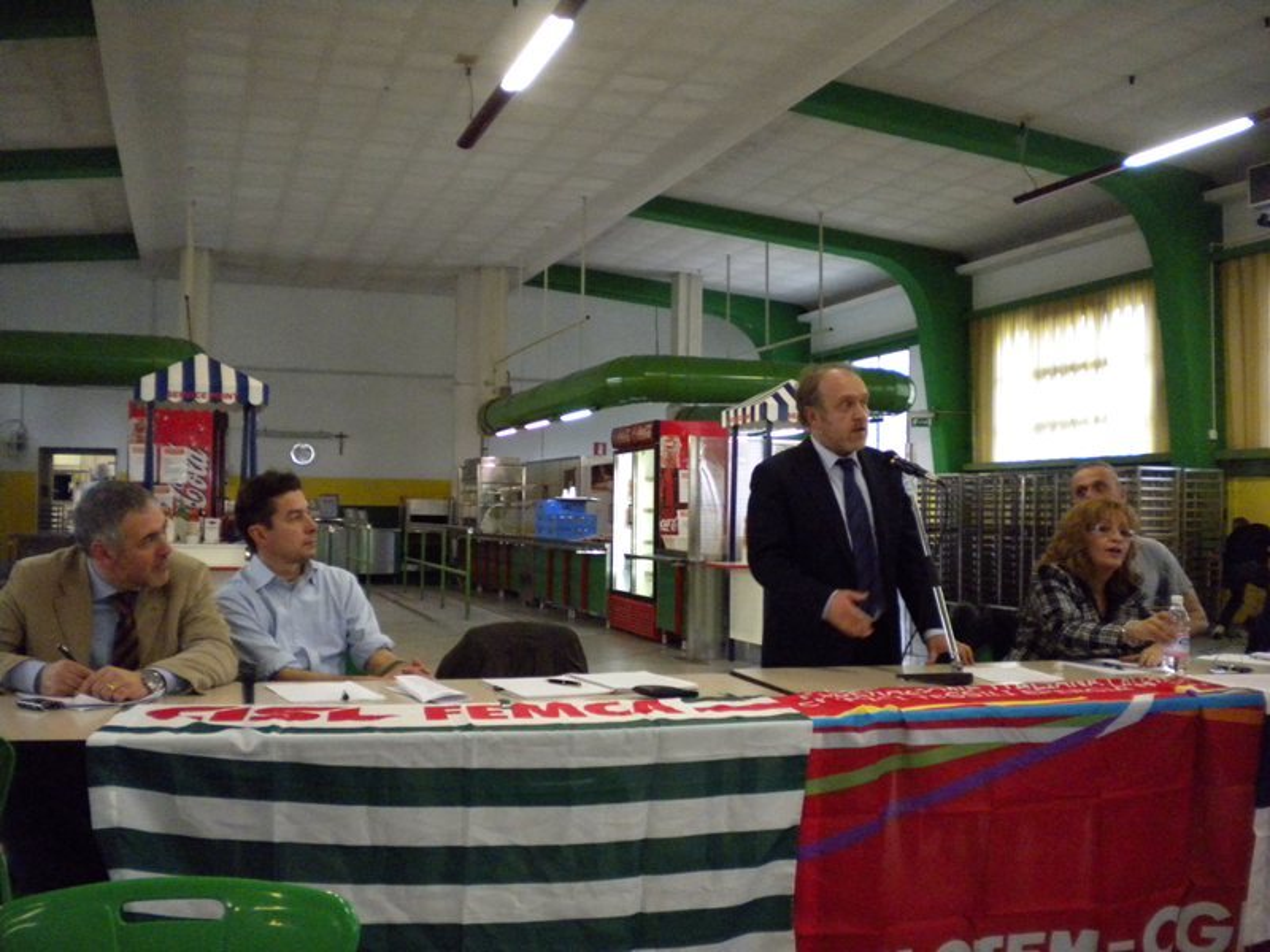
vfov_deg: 40.7
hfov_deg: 52.6
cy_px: 476
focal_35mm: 35
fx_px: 1284
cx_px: 635
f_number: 3.1
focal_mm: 6.3
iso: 689
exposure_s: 1/66.1
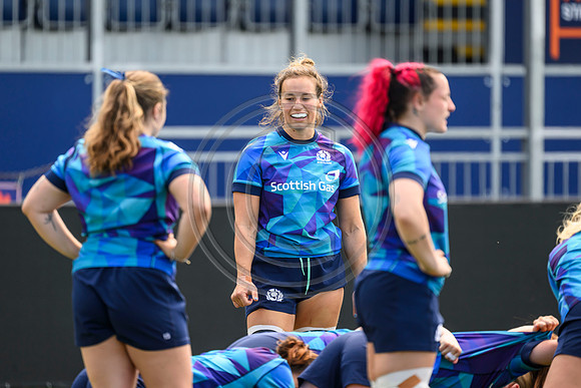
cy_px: 194
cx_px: 290
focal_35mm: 560
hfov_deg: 3.7
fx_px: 9039
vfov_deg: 2.5
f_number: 4
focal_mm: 560
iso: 500
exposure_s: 1/800
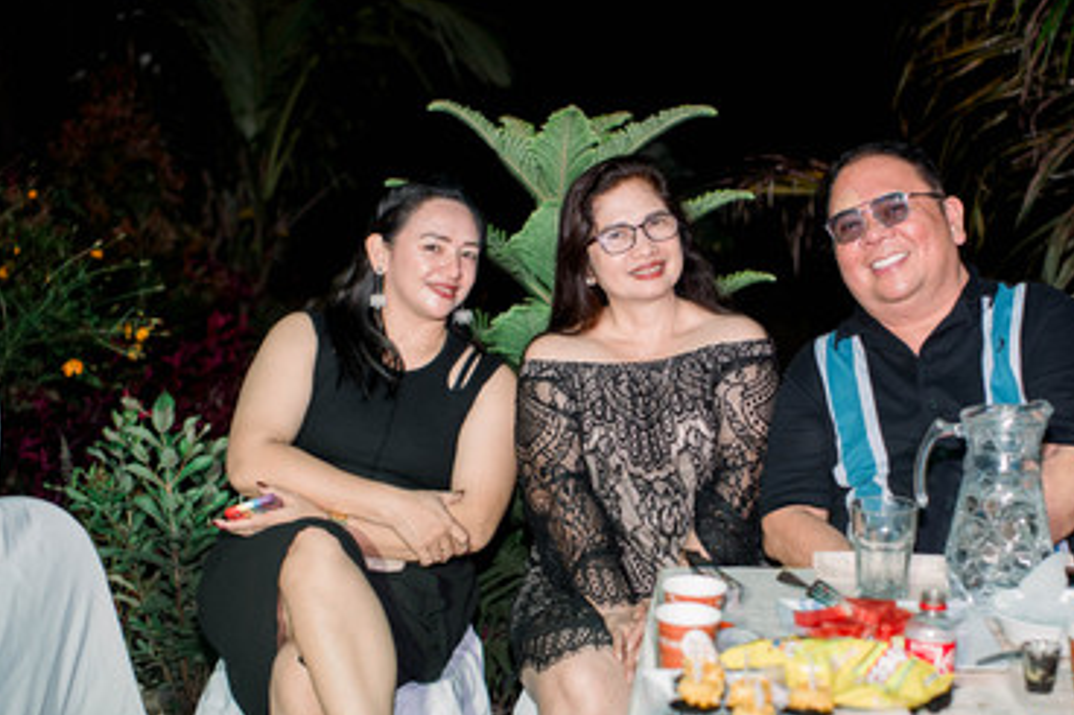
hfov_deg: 29.5
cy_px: 395
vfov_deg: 20.0
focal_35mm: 68
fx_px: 2028
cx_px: 680
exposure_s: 1/200
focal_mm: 50
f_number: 2.8
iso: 800
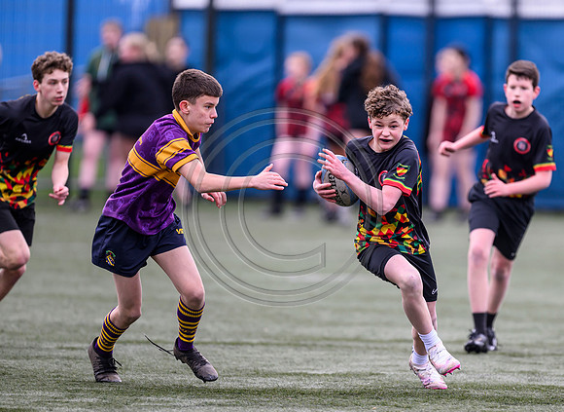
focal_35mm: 519
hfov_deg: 3.9
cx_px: 377
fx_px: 8367
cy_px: 213
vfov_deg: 2.8
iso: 500
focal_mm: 400
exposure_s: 1/1600
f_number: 3.2
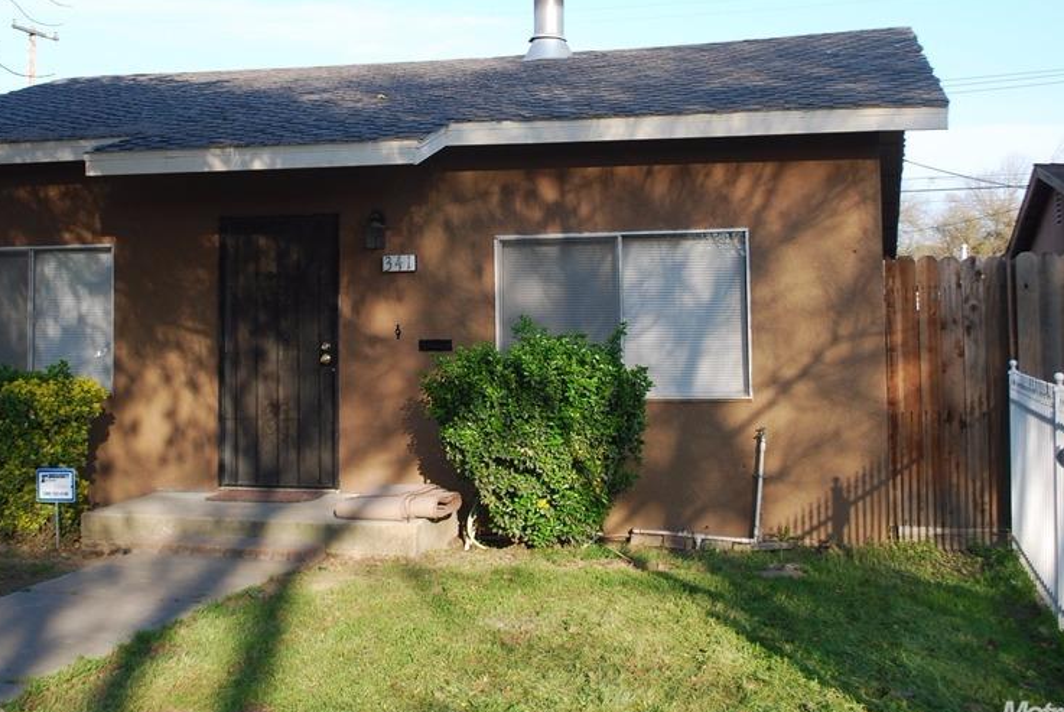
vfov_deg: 26.9
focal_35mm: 50
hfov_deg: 39.3
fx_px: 1479
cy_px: 235
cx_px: 406
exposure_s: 1/125
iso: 110
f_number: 5.6
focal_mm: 24
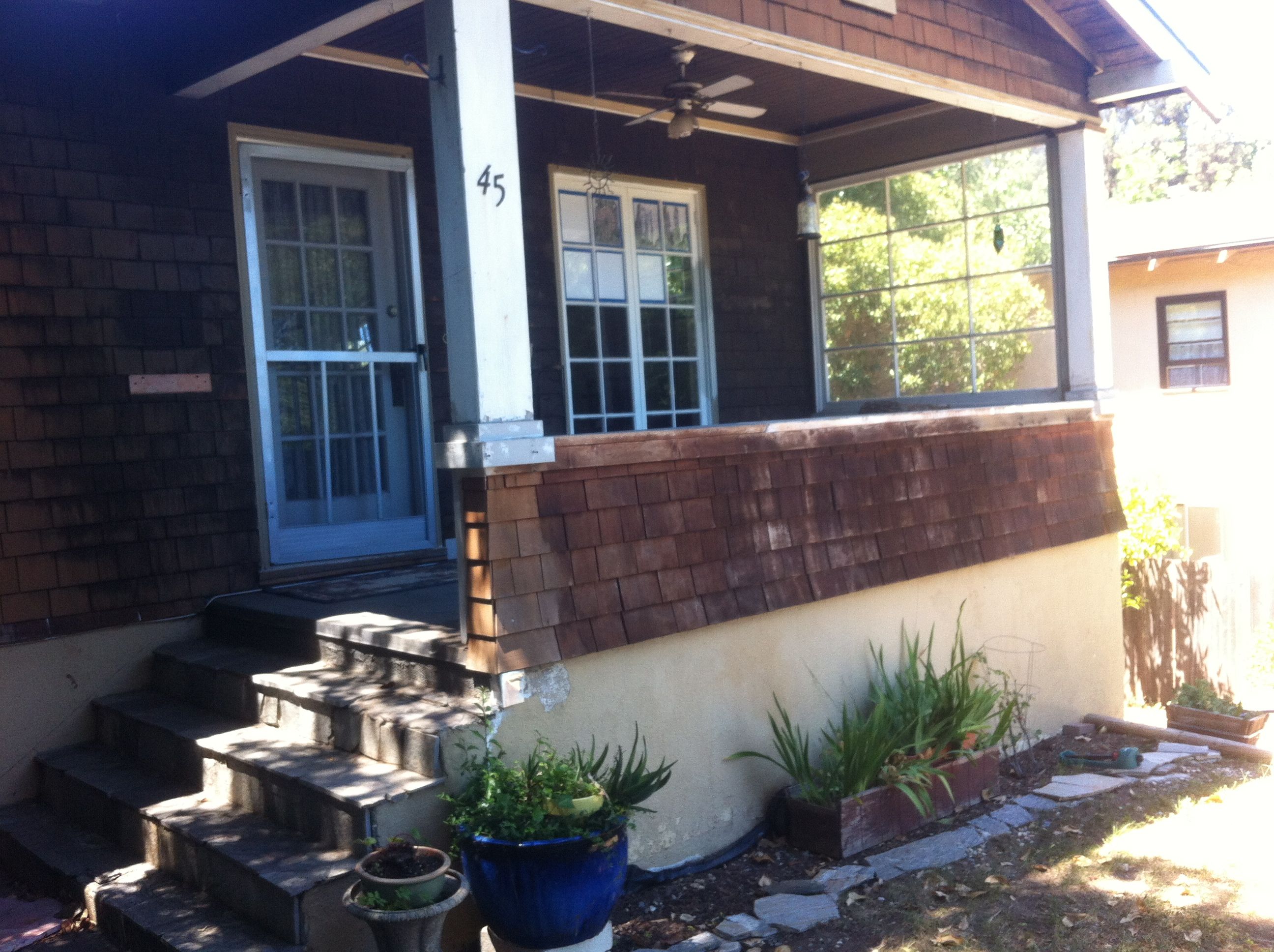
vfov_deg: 40.6
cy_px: 476
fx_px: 1286
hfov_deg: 52.7
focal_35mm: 35
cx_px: 637
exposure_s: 1/120
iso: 100
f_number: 2.8
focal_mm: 3.85
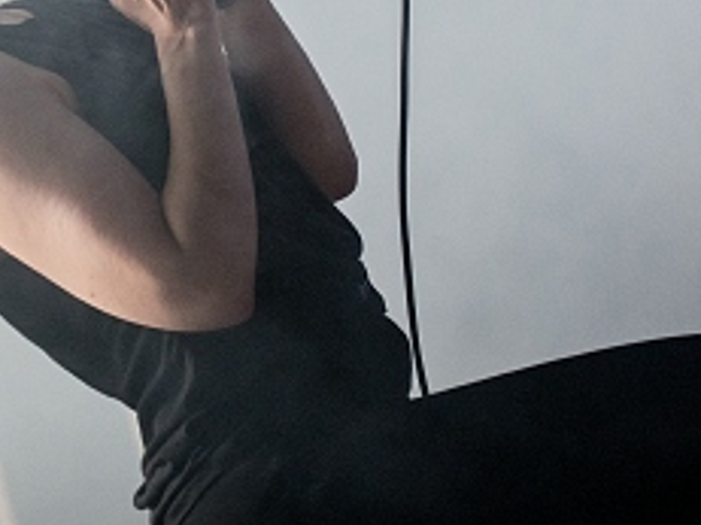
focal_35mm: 246
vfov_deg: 6.0
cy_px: -11
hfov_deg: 8.0
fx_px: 4979
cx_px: 121
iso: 4000
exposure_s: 1/25
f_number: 2.8
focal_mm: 82
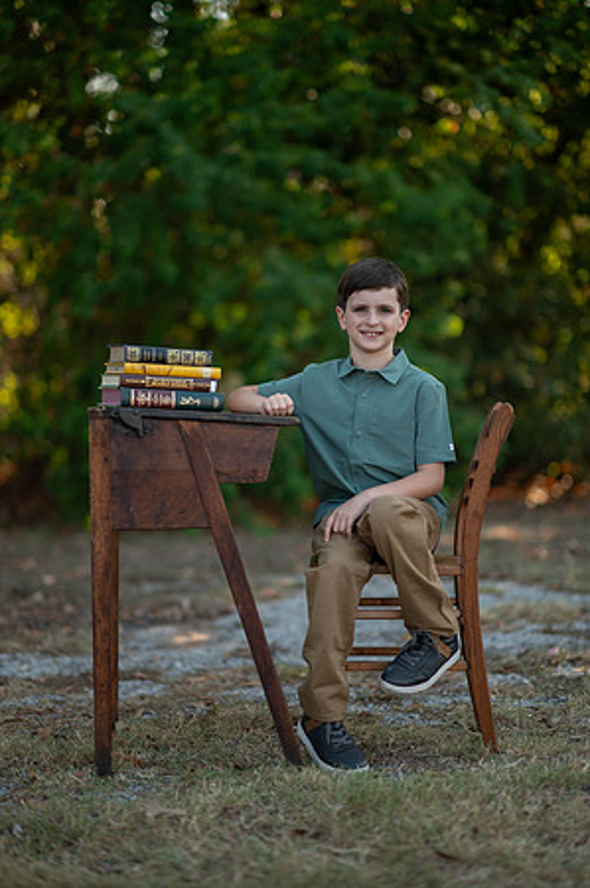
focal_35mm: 85
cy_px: 444
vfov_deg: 23.9
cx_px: 295
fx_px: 2094
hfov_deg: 16.0
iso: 200
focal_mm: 85
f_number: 1.4
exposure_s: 1/2500
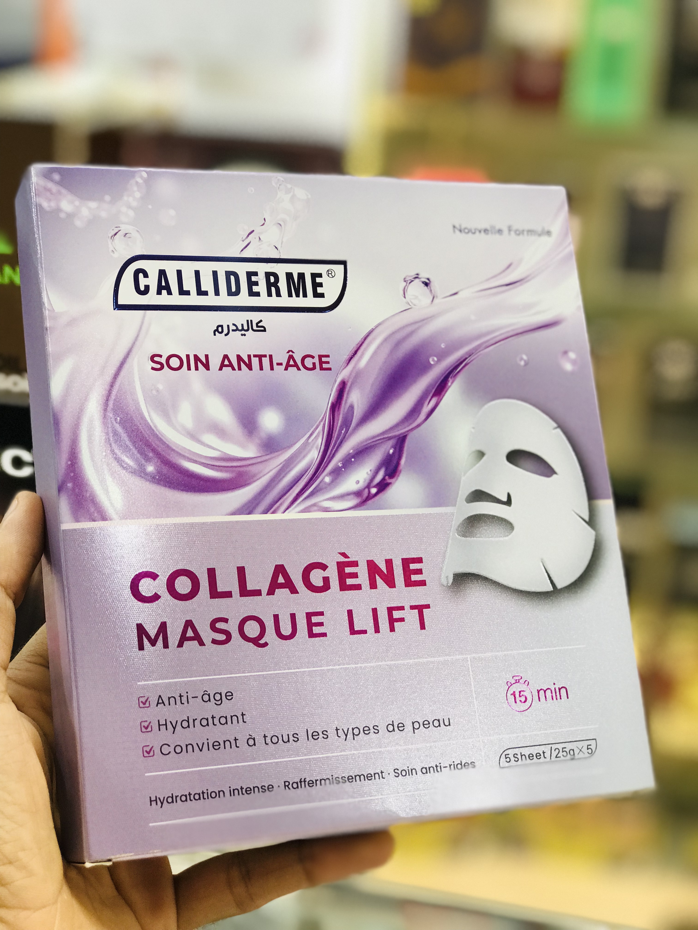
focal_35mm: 57
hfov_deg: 25.7
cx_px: 349
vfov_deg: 33.8
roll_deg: -2.1
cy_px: 465
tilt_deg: -18.8
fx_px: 1532
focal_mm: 6.6
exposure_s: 1/50
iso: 40
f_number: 2.8
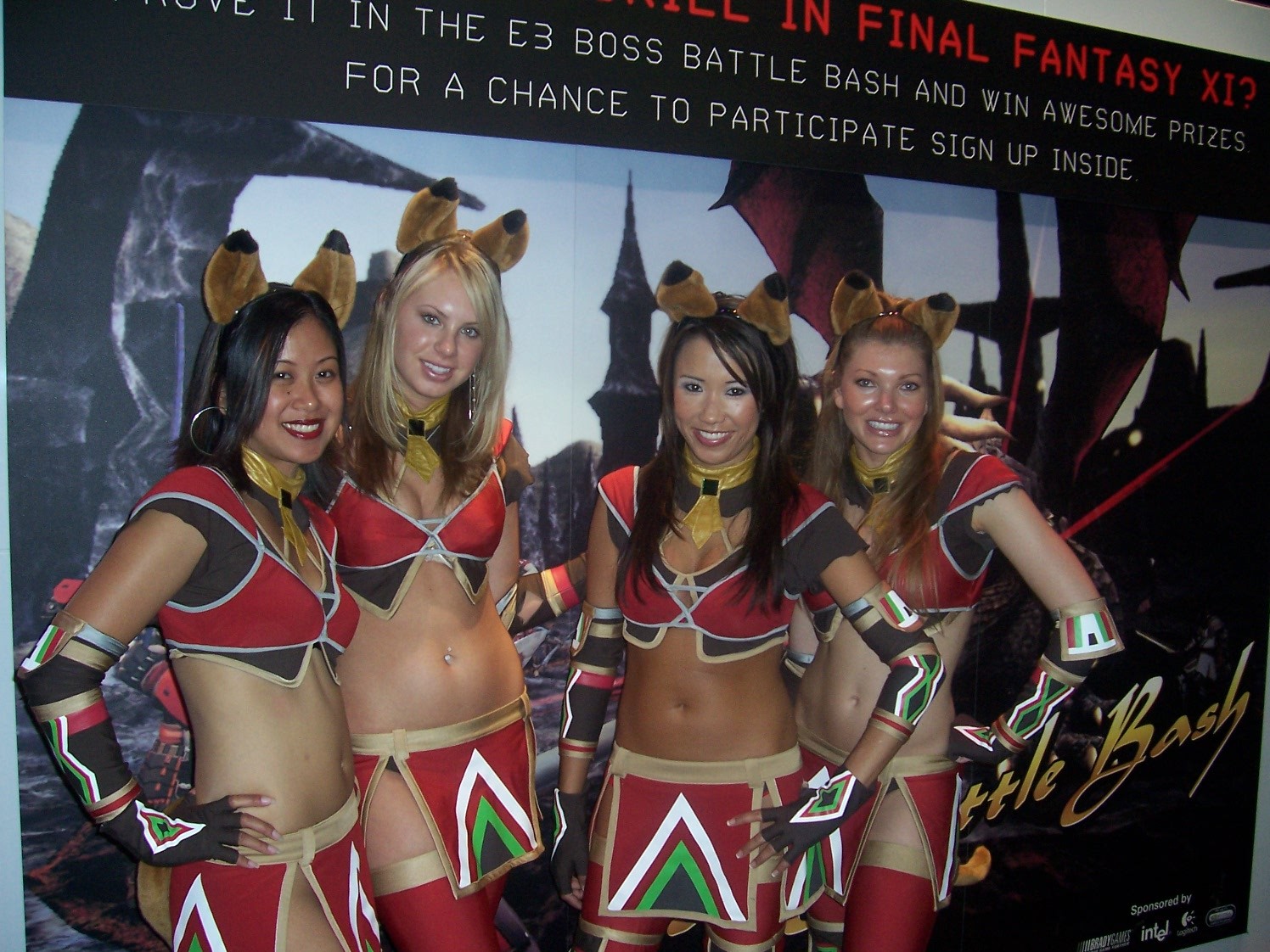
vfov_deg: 41.8
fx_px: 1247
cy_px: 476
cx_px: 635
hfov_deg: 54.0
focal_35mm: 34
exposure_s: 1/60
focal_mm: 5.6
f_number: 2.7
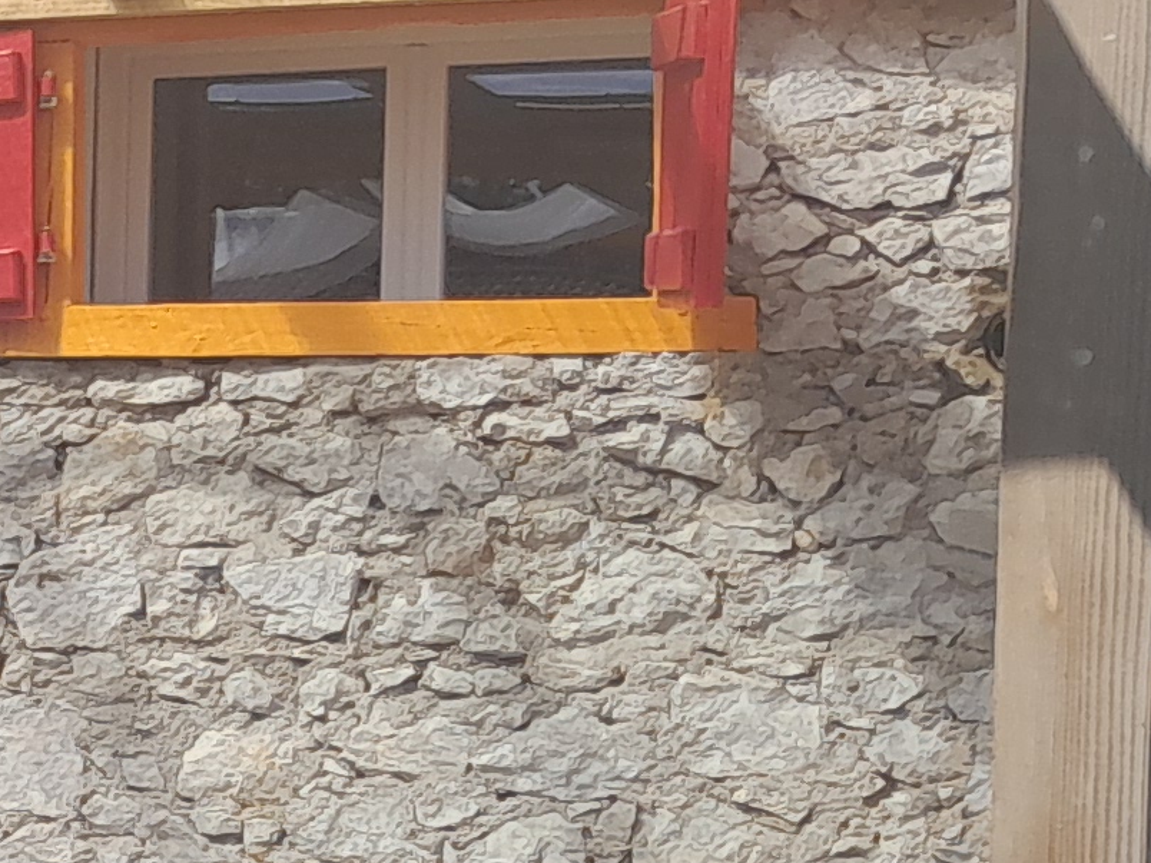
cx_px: -1755
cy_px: 676
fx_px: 4389
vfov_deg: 11.2
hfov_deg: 11.7
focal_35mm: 132
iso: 40
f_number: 1.8
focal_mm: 3.98
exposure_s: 1/407
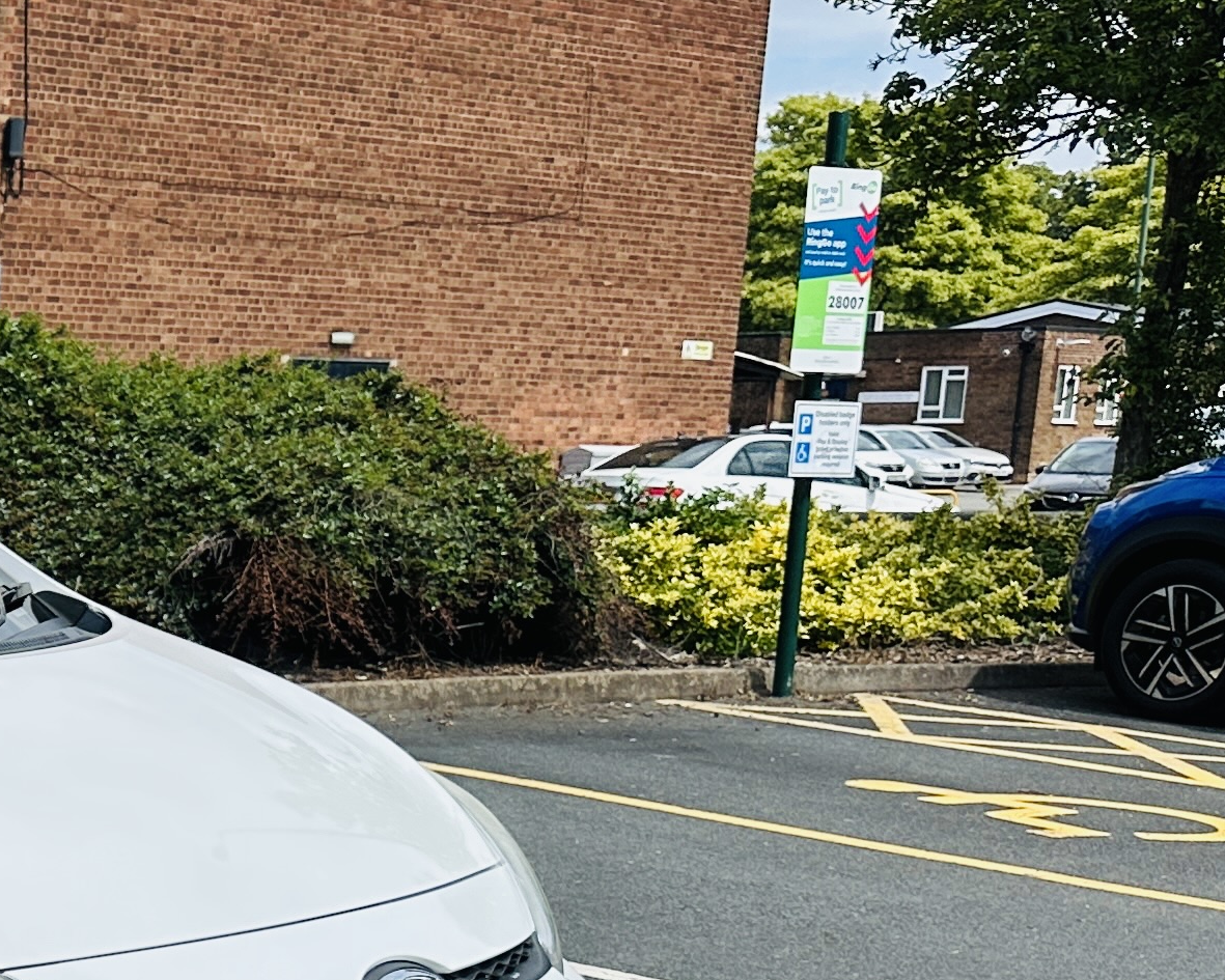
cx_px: -643
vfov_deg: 18.4
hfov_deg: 20.3
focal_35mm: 80
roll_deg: -0.5
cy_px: 1103
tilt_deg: -12.1
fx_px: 2901
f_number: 1.78
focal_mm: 6.86
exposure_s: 1/4762
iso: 80
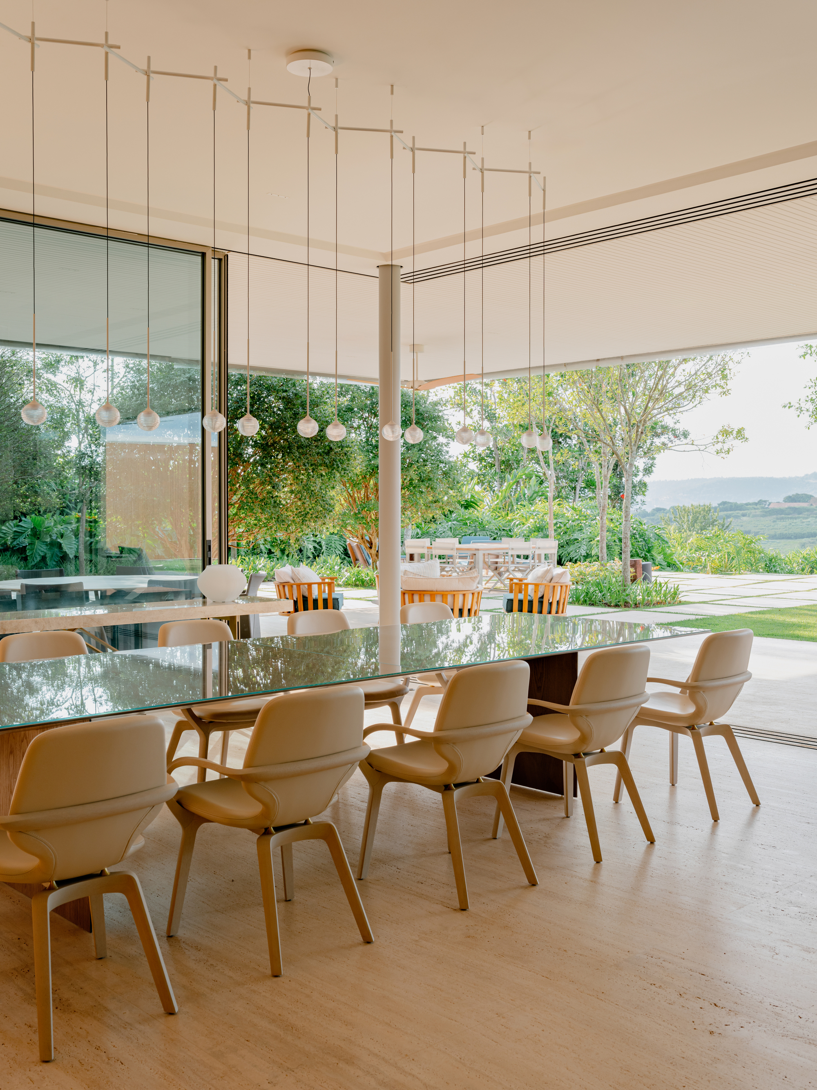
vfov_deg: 51.4
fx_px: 1133
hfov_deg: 39.7
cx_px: 408
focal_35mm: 36
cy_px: 545
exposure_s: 1/25
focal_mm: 45
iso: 200
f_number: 9
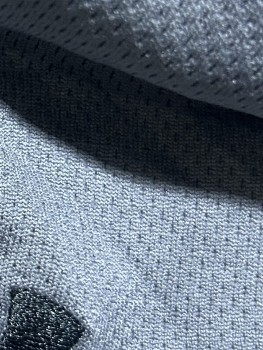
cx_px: -76
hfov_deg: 16.6
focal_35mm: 84
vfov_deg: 23.3
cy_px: 168
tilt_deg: -59.0
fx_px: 851
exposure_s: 1/50
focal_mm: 5.7
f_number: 1.5
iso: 160
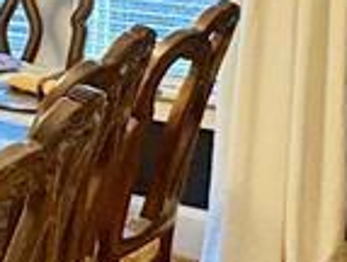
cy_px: 7
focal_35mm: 100
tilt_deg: -9.0
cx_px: -264
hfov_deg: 16.6
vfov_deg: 14.6
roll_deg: +1.0
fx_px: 1005
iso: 640
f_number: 2.2
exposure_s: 1/40
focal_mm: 2.22
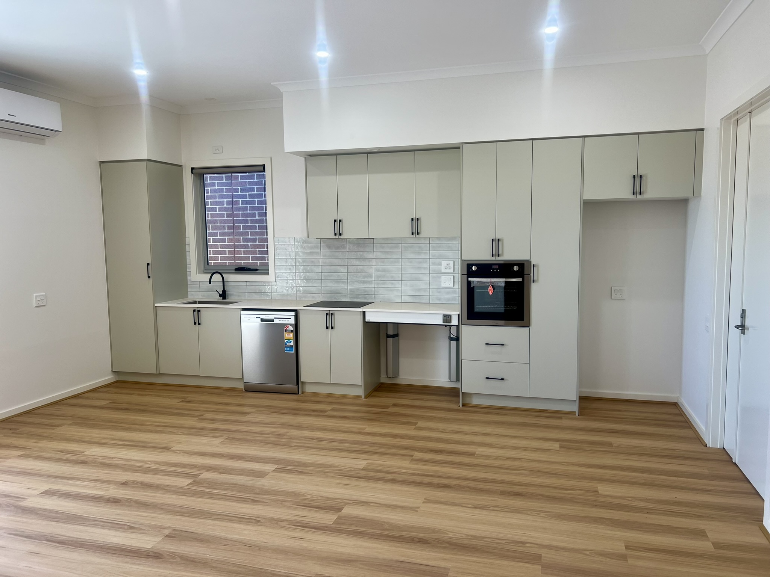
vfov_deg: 53.1
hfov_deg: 67.3
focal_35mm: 26
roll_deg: +0.5
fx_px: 578
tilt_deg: -5.9
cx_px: 385
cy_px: 288
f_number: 1.5
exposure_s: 1/100
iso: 32
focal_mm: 5.7
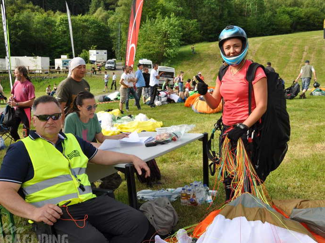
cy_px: 123
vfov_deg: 46.8
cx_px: 156
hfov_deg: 60.0
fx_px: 282
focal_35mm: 30
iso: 200
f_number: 11
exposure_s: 1/125
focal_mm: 18
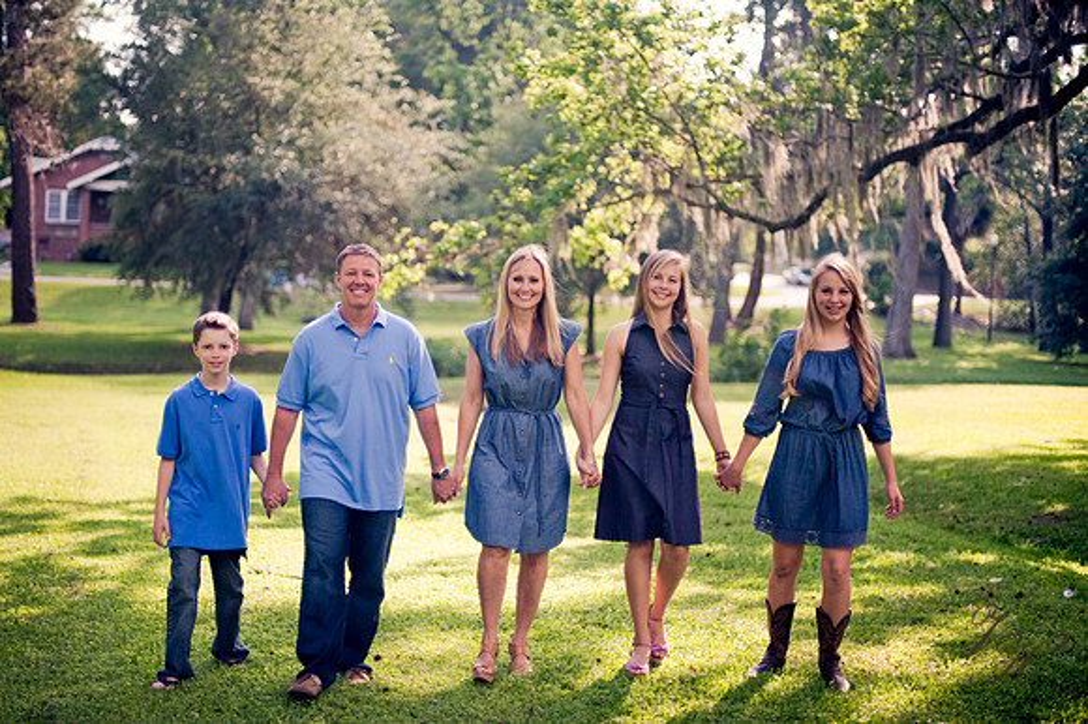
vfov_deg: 27.0
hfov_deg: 39.6
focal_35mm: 50
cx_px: 544
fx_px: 1510
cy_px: 362
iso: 200
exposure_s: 1/1600
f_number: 1.4
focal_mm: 50
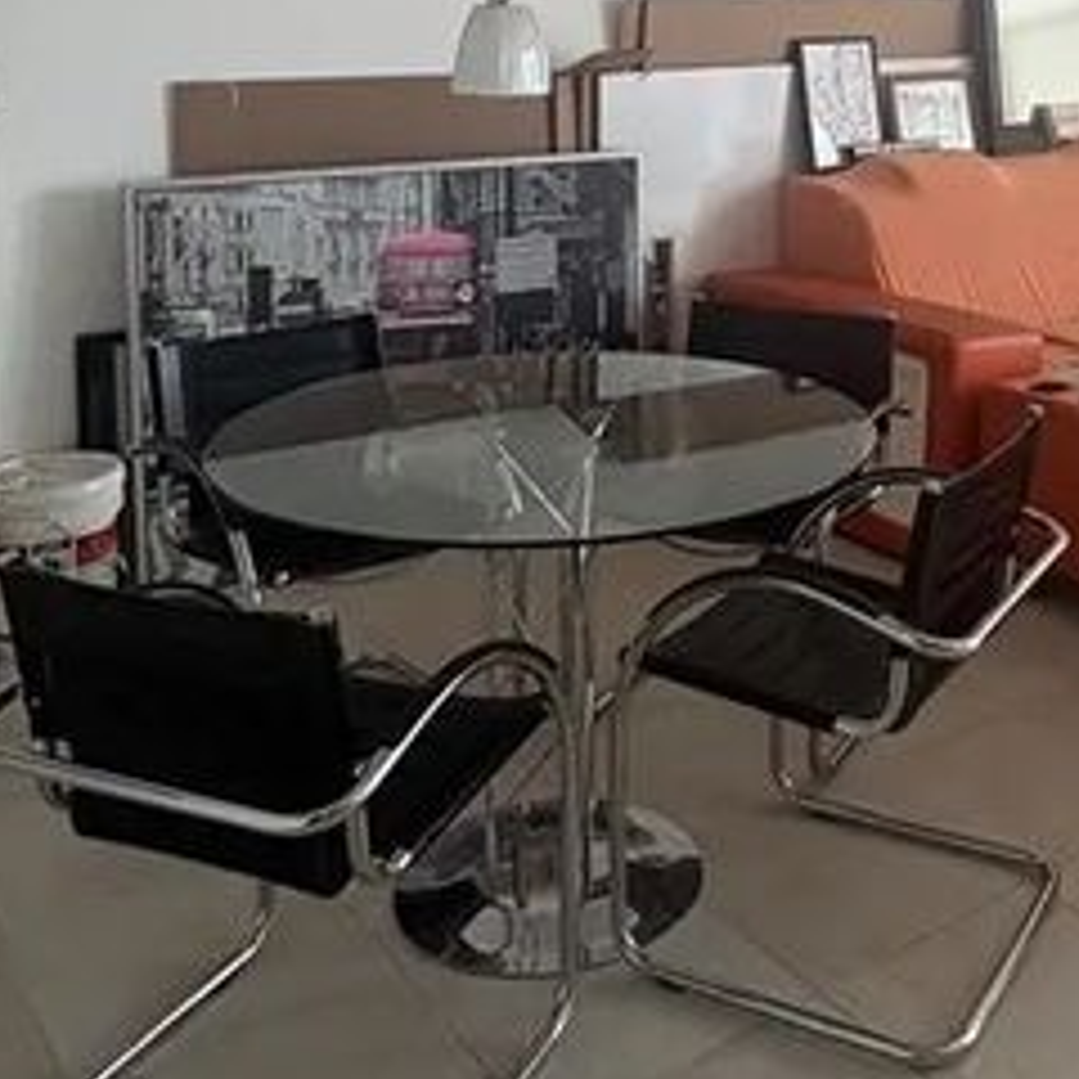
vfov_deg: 35.9
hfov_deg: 37.2
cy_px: 92
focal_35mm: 44
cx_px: 836
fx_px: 1552
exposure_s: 1/99
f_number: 2.2
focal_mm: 2.22
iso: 200
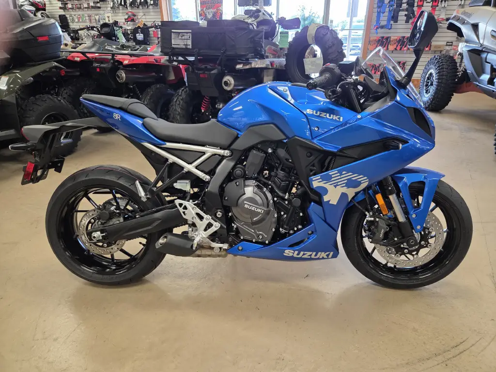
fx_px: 330
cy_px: 186
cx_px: 248
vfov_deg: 58.9
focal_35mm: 23
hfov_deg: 73.9
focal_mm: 5.4
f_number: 1.8
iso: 250
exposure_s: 1/120
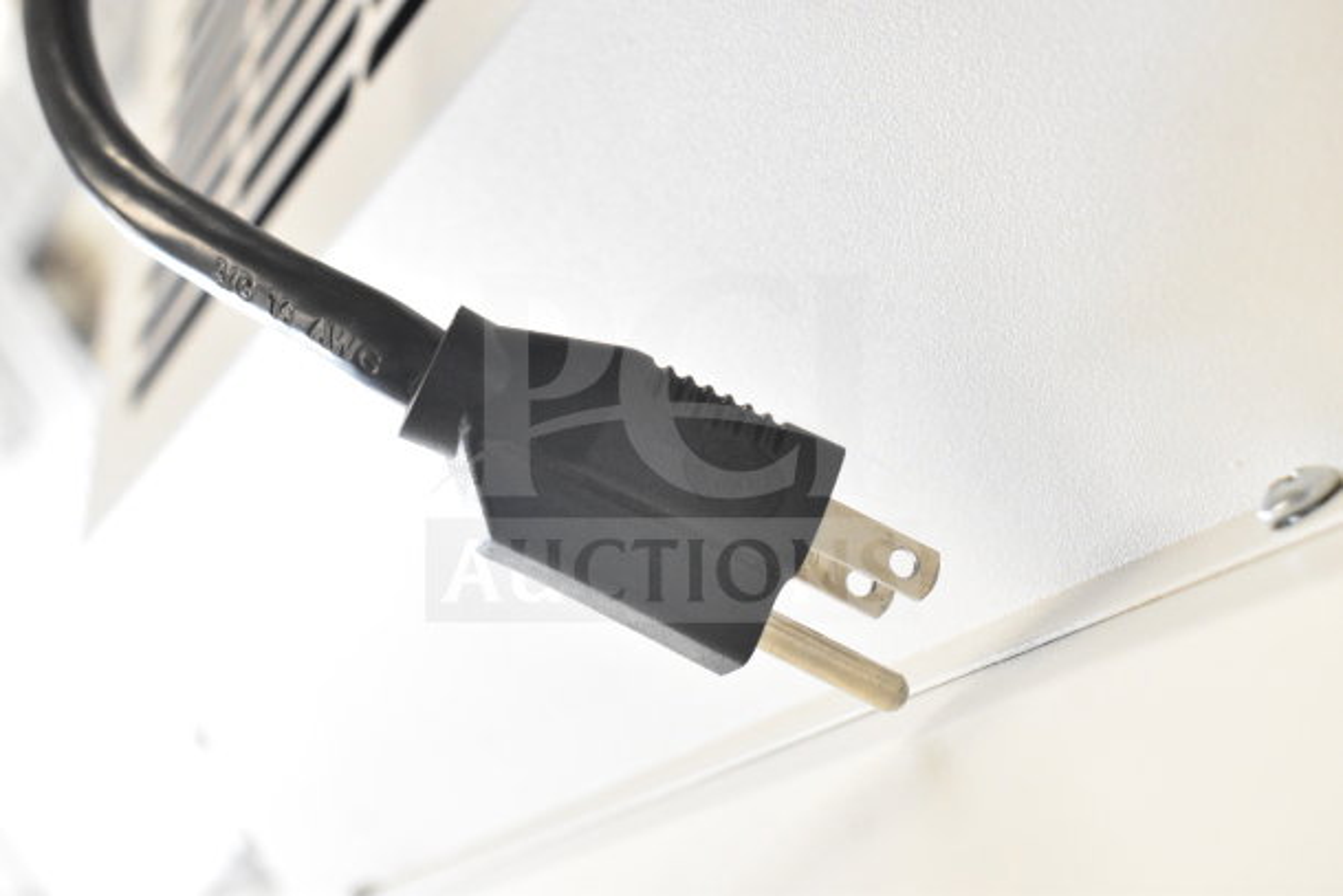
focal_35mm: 54
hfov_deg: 36.9
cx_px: 672
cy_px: 448
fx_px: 2015
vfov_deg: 25.1
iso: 6400
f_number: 7.1
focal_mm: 36
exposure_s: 1/200
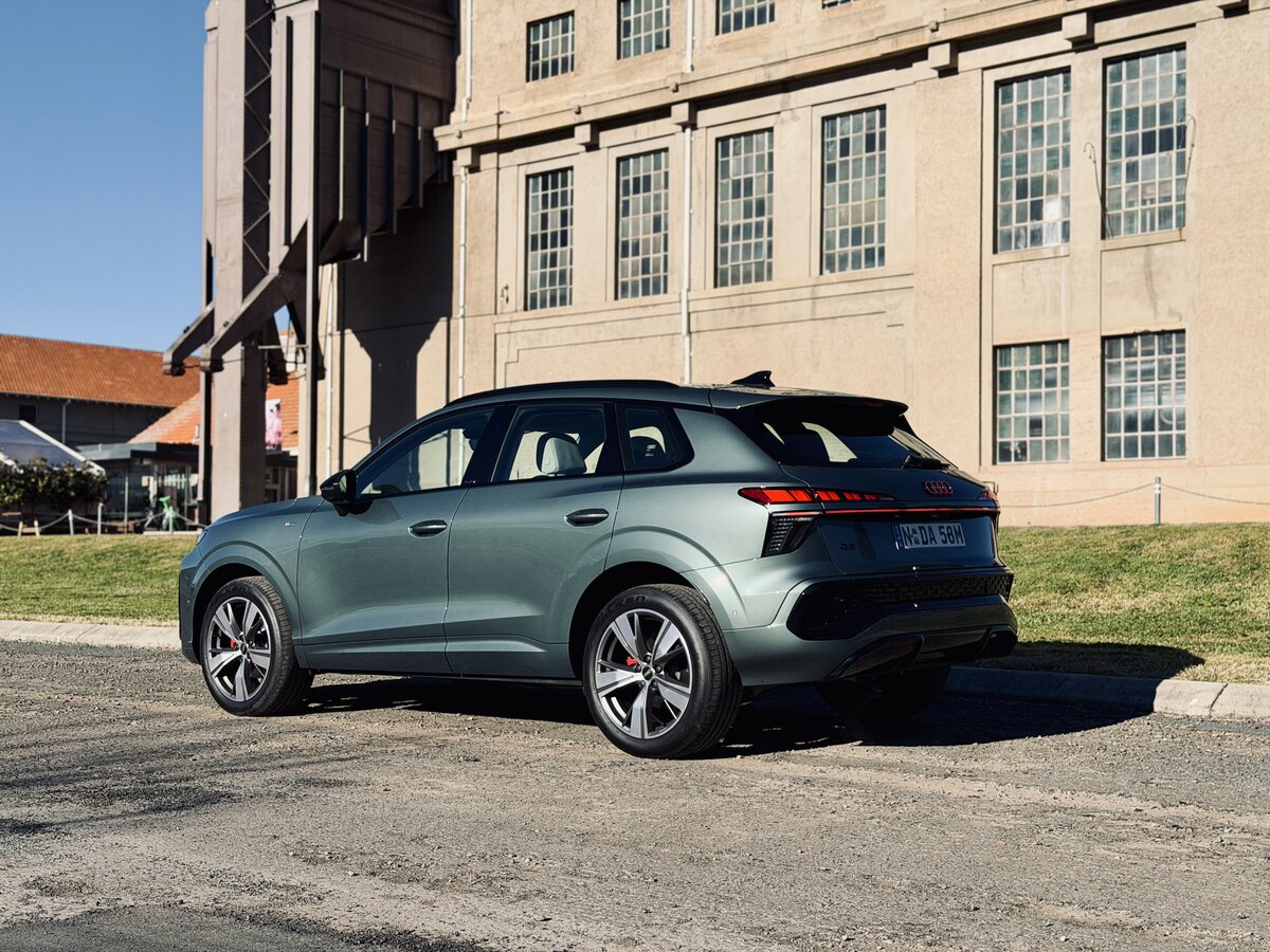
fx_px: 1761
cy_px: 476
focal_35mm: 48
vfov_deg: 30.3
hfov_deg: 39.7
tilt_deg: +1.8
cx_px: 635
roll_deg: -0.5
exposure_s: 1/6024
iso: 64
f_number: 1.78
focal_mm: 6.76
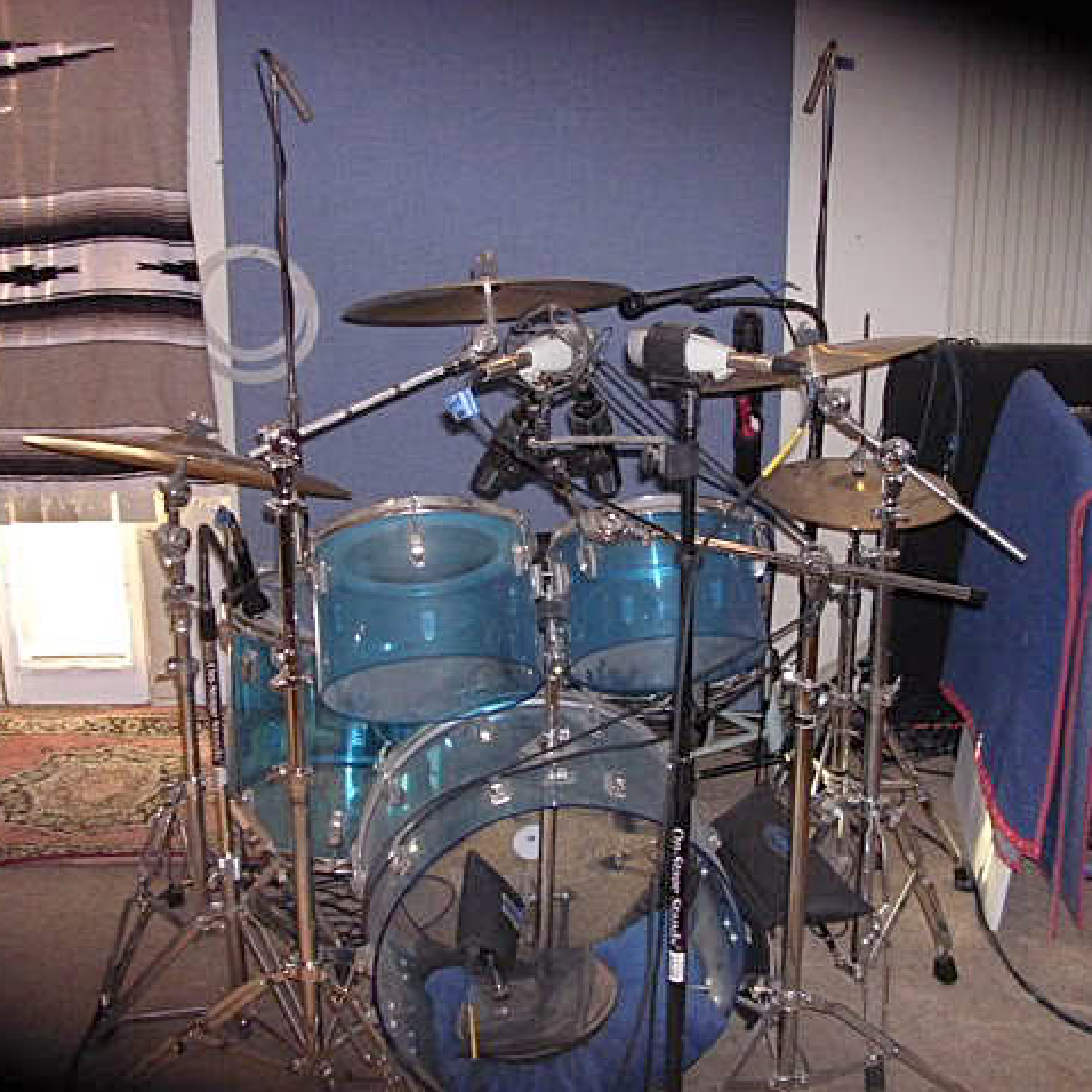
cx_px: 535
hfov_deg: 37.6
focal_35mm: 45
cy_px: 546
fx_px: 1606
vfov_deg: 37.6
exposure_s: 1/60.1
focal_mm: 5.8
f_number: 2.8
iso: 287
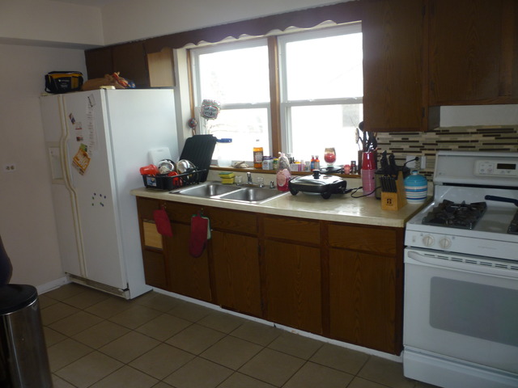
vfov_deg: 48.2
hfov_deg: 61.7
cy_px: 194
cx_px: 259
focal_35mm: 29
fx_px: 434
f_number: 3.3
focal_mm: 5.2
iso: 100
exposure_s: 1/30
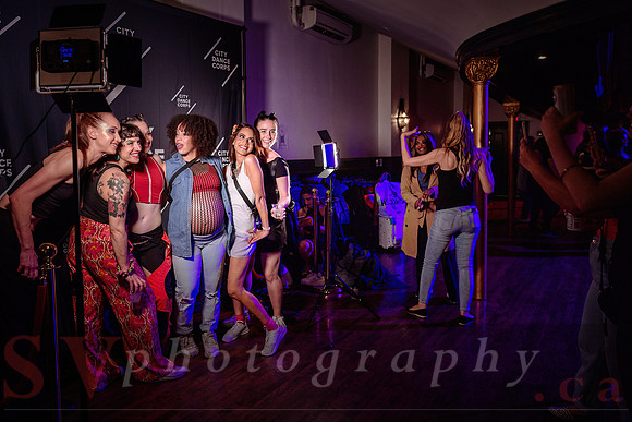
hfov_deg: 68.2
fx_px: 466
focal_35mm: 27
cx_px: 290
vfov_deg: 48.7
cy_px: 198
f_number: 3.2
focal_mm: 24
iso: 1000
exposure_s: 1/80
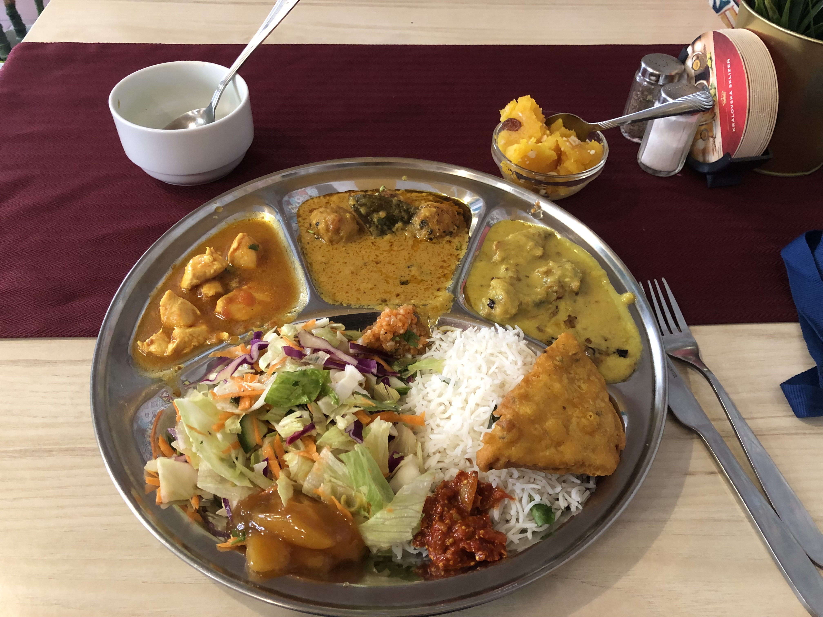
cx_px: 412
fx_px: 666
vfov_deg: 49.7
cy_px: 308
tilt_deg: -47.8
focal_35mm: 28
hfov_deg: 63.4
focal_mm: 4
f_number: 1.8
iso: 100
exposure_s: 1/11
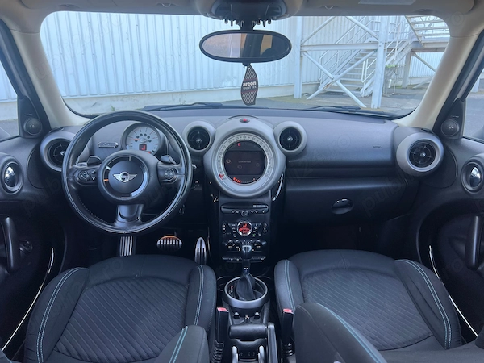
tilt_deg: -18.9
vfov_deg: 53.1
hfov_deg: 67.3
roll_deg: +0.1
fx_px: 364
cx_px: 242
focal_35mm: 26
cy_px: 182
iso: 40
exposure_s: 1/160
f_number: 1.5
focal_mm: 5.7
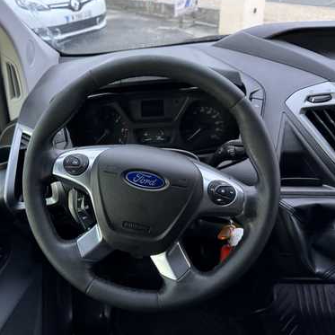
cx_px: 128
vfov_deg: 55.6
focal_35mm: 29
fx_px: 318
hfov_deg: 55.0
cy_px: 164
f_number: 1.78
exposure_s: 1/40
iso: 1000
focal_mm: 6.76
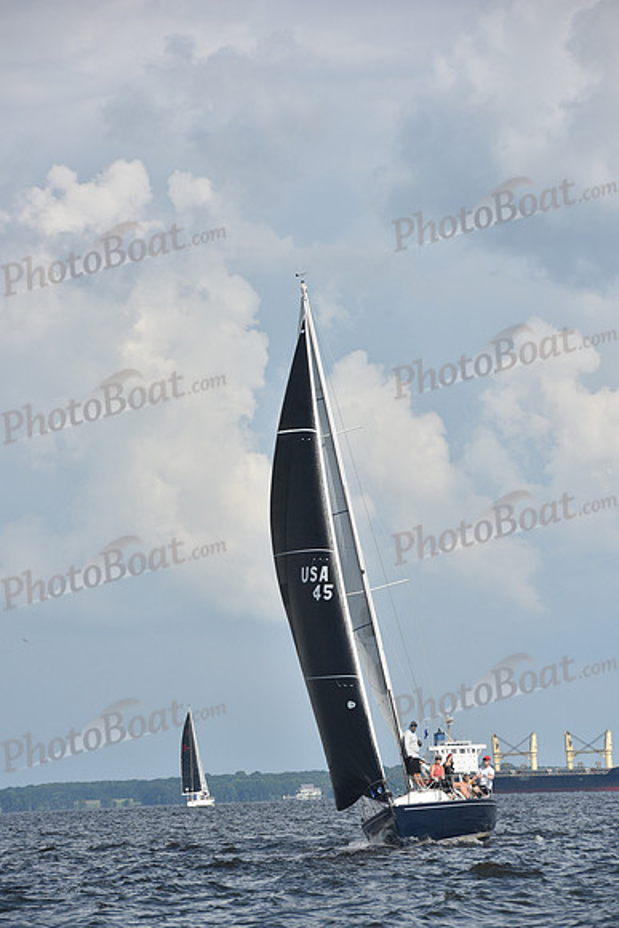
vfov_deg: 10.3
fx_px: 5155
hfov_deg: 6.9
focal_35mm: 200
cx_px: 310
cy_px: 464
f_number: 10
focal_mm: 200
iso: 320
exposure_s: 1/1250
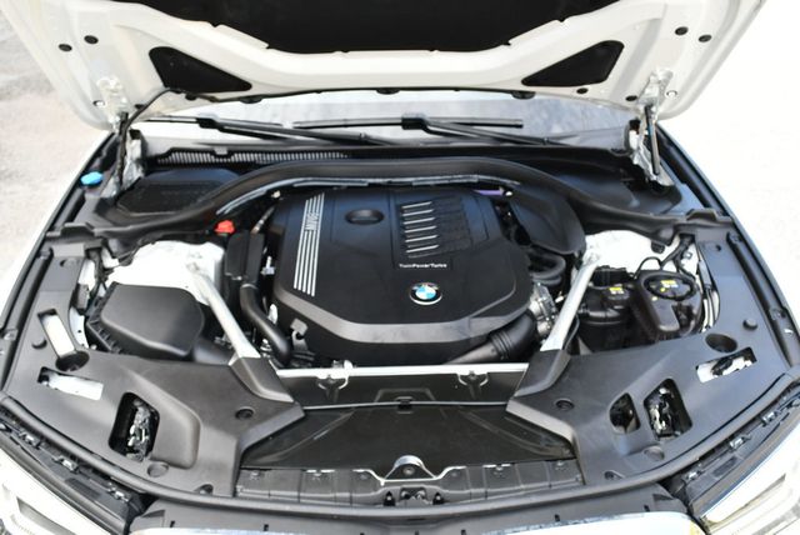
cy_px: 268
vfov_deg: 36.9
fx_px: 801
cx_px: 400
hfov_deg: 53.1
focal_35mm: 36
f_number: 4.5
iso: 400
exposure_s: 1/250
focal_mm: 18
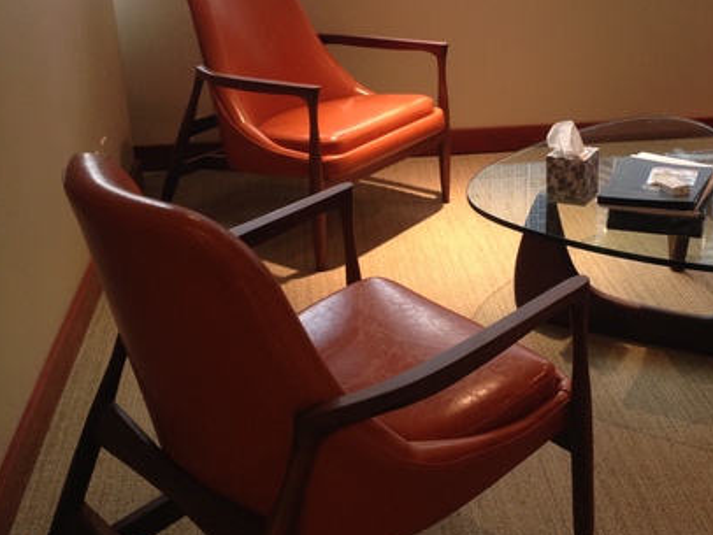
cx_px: 525
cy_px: 193
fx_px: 1072
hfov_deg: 36.0
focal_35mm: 52
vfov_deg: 27.9
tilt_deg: -20.4
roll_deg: +0.5
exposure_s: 1/20
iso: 100
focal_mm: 4.12
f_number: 2.4
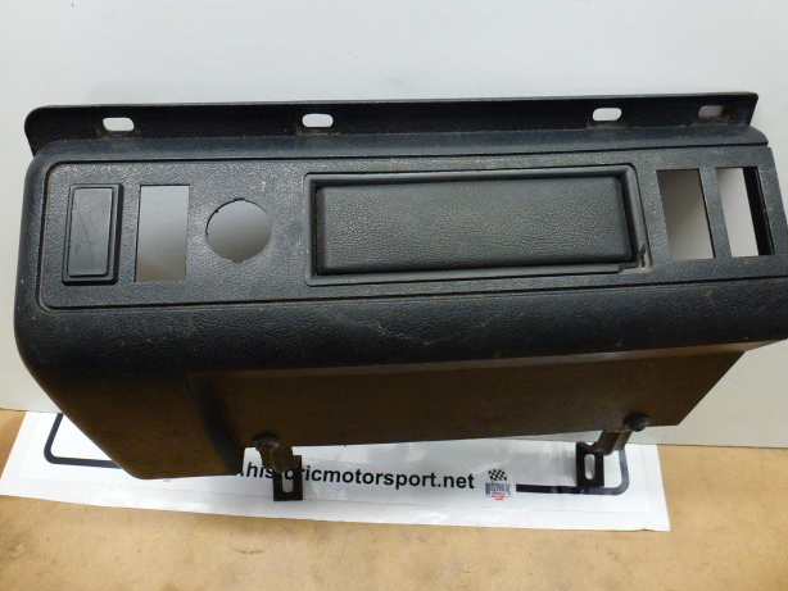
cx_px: 409
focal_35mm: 25
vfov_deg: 54.9
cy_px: 296
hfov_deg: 69.3
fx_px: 569
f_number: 3.3
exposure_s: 1/60
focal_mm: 4.3
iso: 400
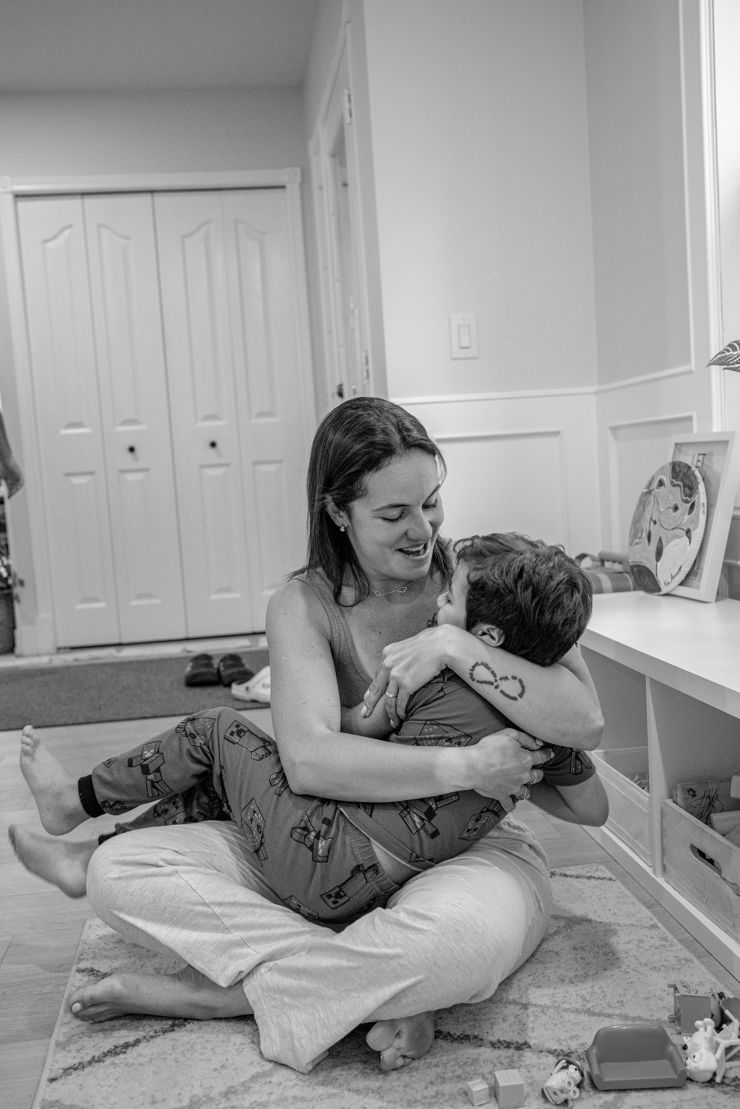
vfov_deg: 53.1
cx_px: 367
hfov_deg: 36.9
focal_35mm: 36
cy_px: 570
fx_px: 1110
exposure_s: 1/100
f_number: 4
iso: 1600
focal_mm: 35
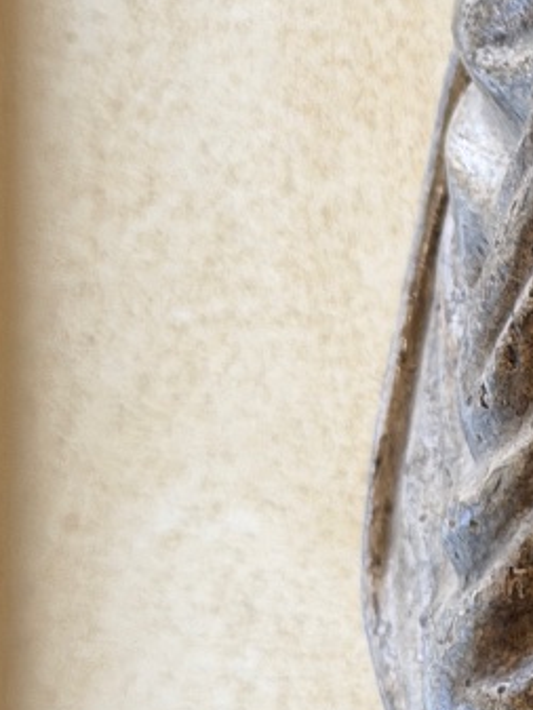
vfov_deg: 11.6
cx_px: 849
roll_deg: -0.8
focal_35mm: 171
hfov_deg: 8.5
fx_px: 3508
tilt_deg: -1.3
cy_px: 350
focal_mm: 6.76
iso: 125
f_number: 1.78
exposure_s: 1/50
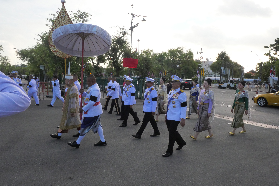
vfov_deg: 53.2
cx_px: 140
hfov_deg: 73.7
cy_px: 93
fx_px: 186
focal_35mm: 24
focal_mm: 12
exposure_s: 1/1600
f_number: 11
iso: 3200
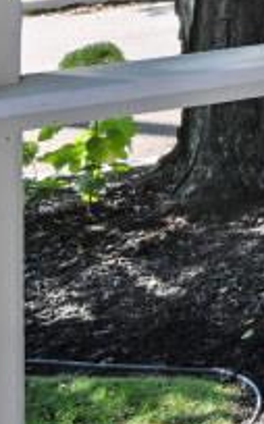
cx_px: 1068
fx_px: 1212
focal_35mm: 105
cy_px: -270
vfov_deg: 17.2
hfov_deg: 7.8
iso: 200
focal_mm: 14
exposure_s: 1/250
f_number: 5
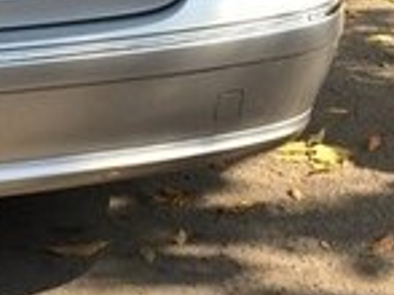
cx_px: 94
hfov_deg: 15.1
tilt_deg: -15.2
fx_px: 1478
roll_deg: -2.6
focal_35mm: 130
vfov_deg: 11.0
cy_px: -127
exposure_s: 1/838
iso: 32
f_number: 2.2
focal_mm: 4.15
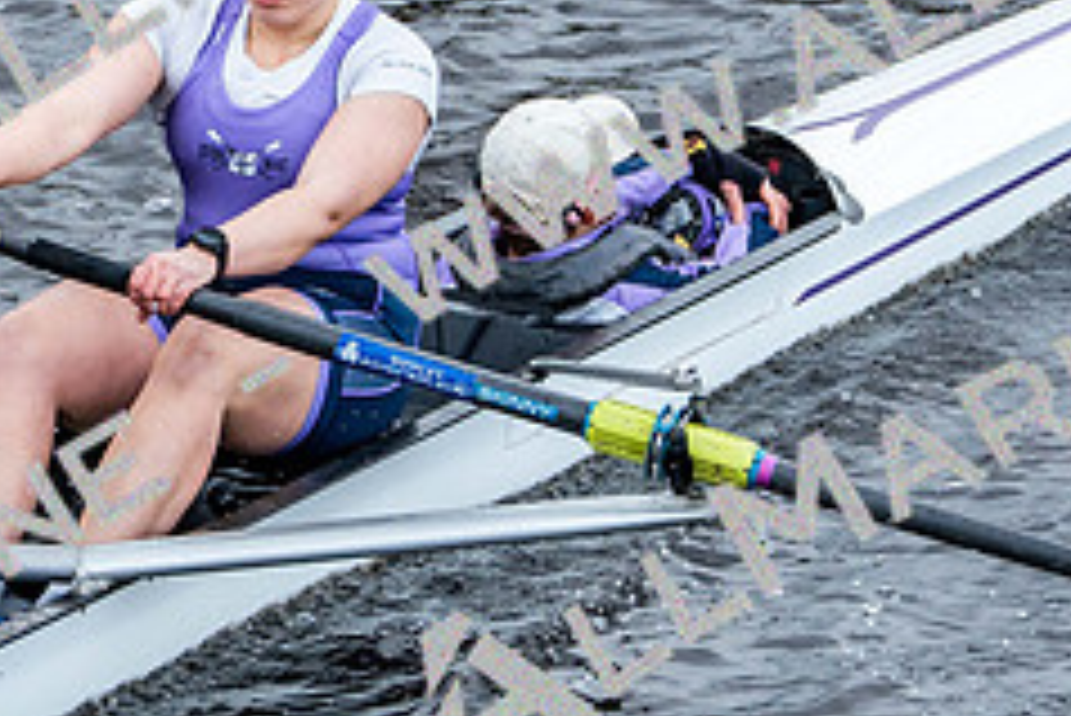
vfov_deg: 1.2
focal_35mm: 1103
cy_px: 399
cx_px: 36
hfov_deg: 1.9
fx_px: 32833
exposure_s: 1/1250
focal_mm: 452
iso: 2000
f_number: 6.3
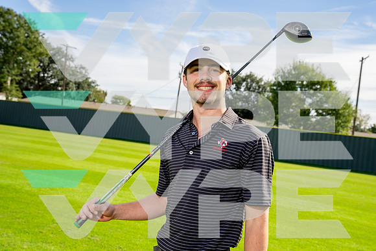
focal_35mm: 44
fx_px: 460
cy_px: 126
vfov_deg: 30.5
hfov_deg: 44.5
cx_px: 188
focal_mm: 44
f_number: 7.1
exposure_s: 1/250
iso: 100
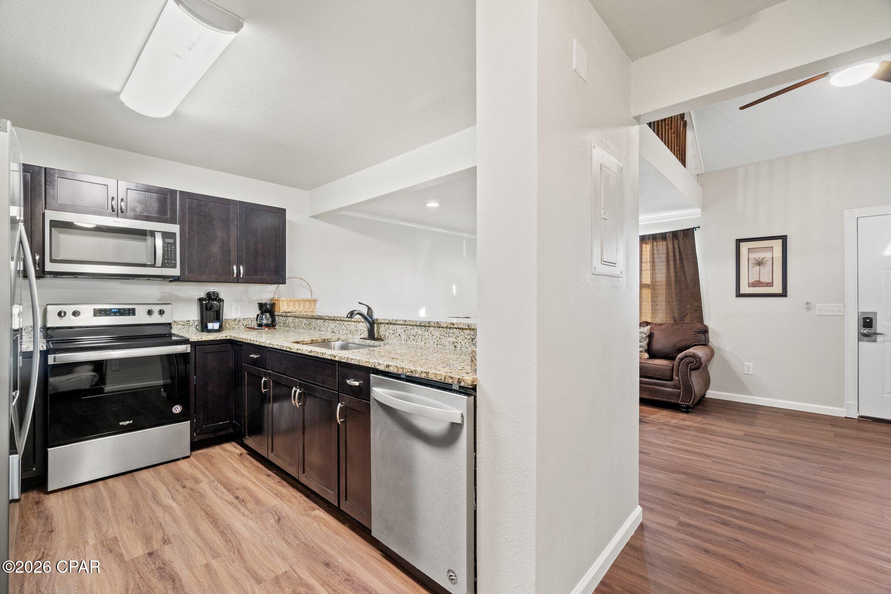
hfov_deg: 100.4
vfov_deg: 77.3
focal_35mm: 15
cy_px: 297
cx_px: 446
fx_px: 371
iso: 800
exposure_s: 1.3
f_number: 8
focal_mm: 10
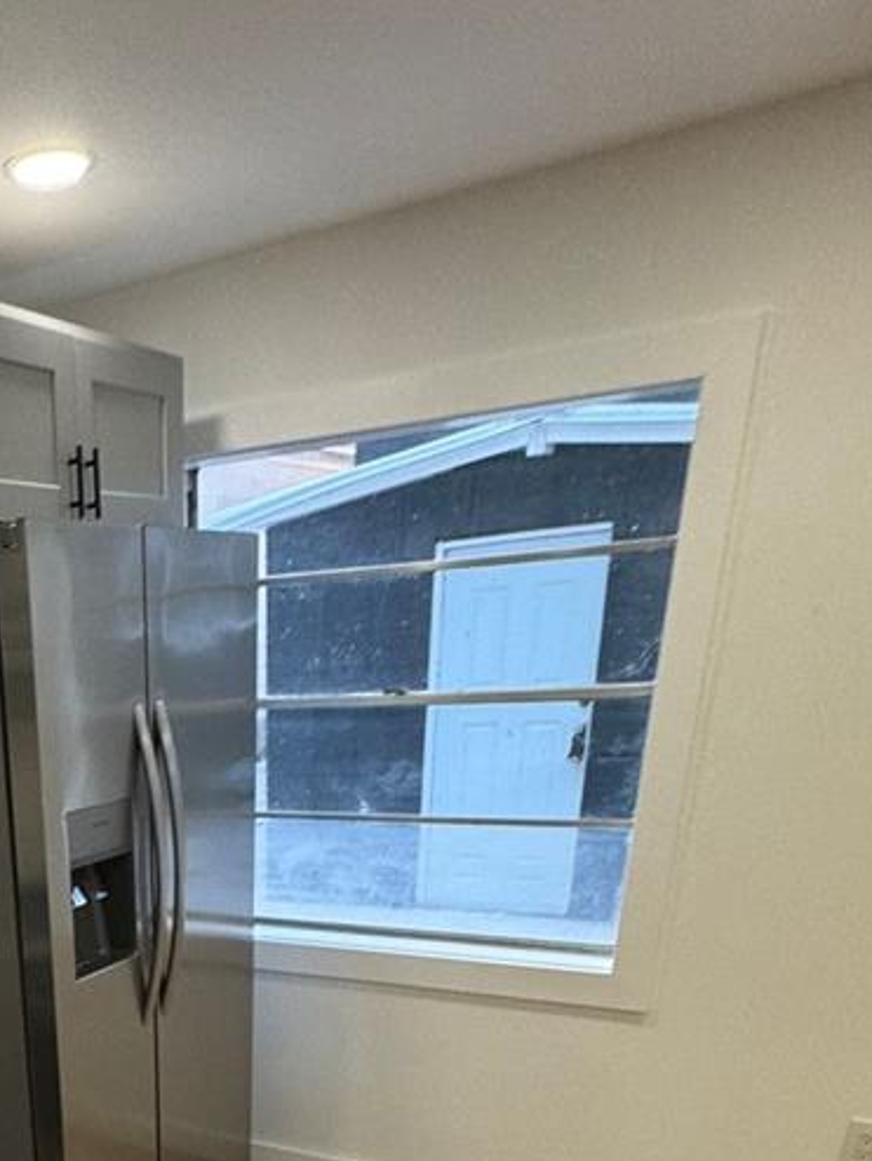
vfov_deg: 44.4
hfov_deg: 38.1
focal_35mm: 34
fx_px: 1141
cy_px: 1203
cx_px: 42
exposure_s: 1/120
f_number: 2.2
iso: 125
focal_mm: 2.22
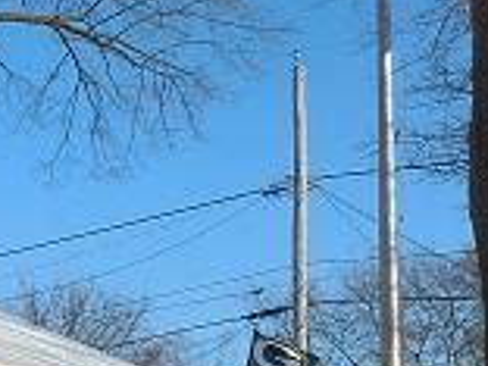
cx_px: -441
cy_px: 460
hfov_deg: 14.2
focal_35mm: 119
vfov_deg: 12.1
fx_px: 1678
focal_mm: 5.2
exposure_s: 1/1000
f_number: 4
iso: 125
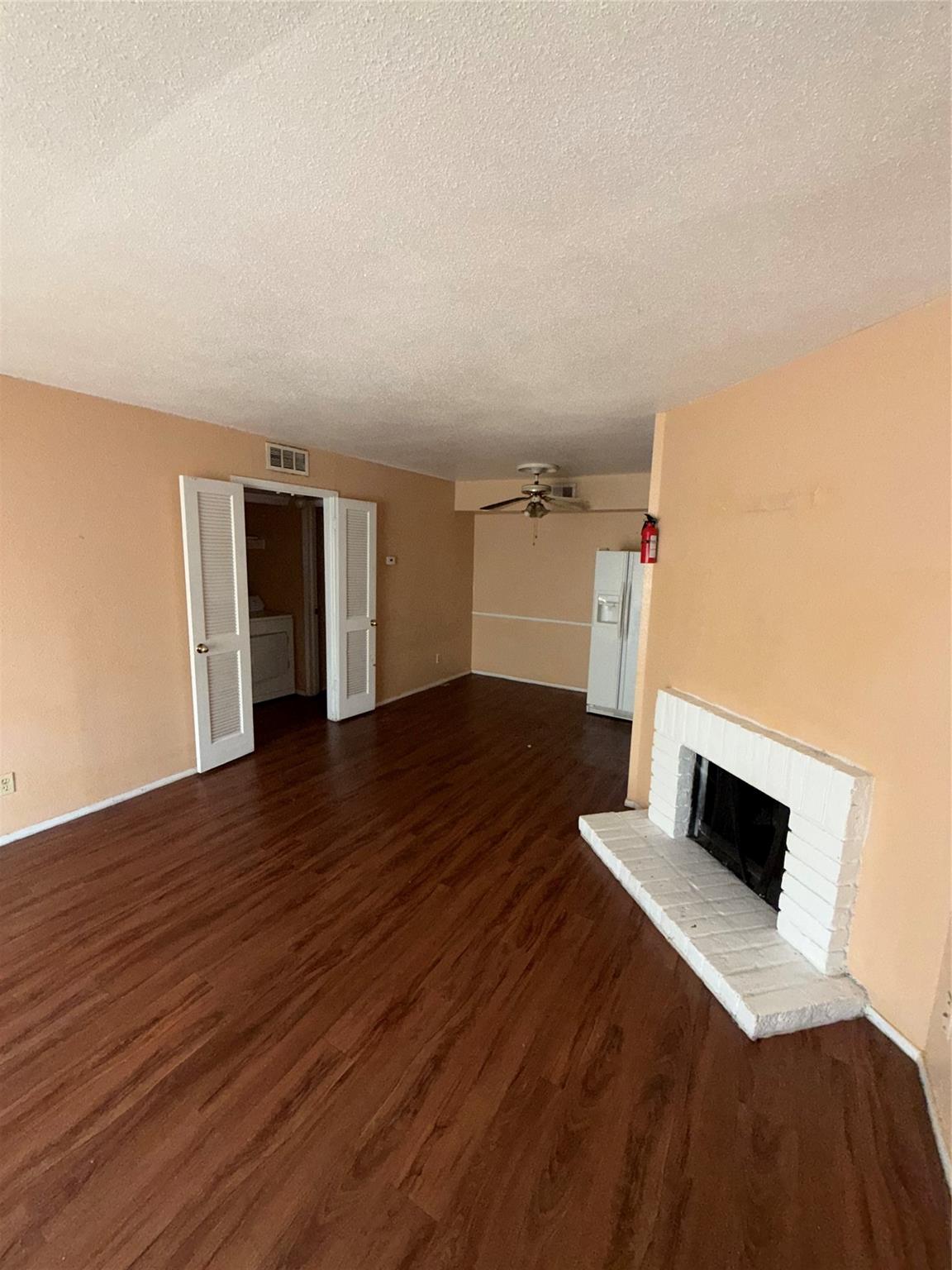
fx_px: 513
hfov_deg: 85.7
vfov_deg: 102.1
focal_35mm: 14
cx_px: 476
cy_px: 635
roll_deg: -1.3
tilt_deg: -9.4
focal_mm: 2.22
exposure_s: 1/106
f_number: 2.2
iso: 200
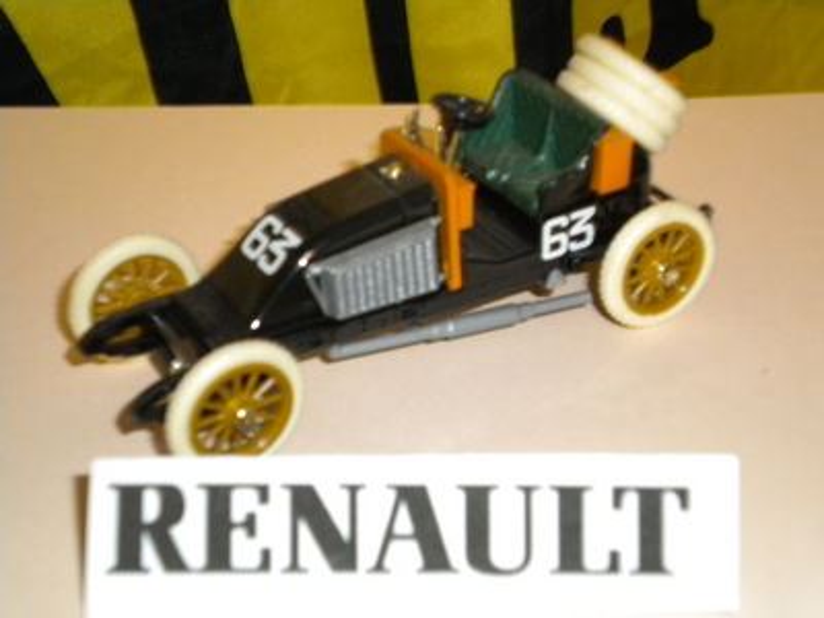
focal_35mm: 68
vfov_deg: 21.6
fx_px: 1619
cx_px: 412
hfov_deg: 28.6
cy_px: 309
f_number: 4.6
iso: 400
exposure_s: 1/60
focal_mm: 12.3
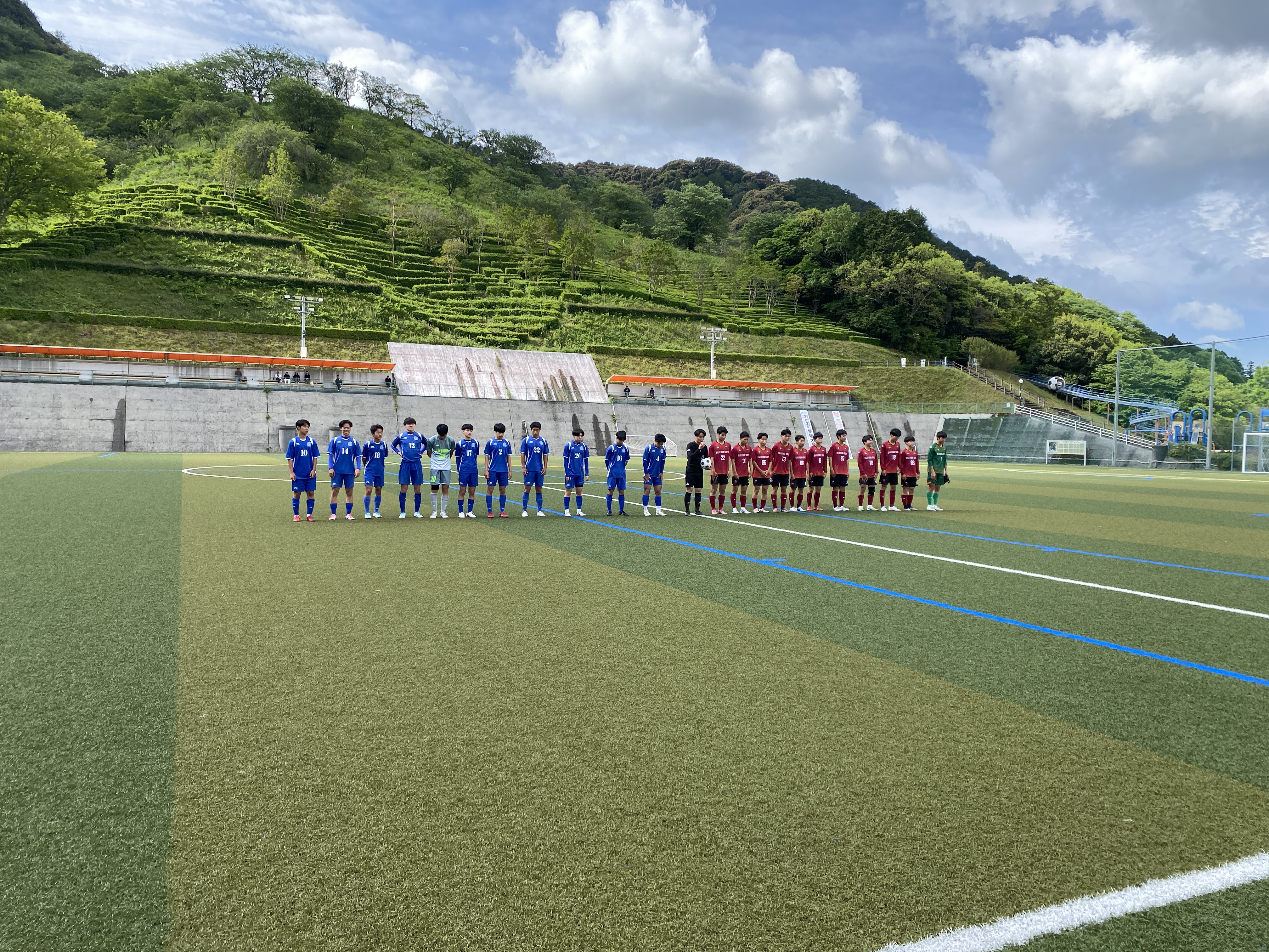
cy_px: 476
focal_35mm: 26
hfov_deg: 67.3
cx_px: 634
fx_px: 953
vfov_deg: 53.1
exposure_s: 1/1727
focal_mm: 4.25
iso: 32
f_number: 1.8
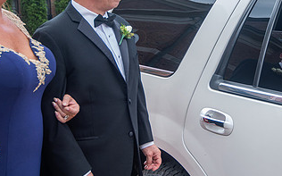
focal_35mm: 64
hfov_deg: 31.6
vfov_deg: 20.2
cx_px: 202
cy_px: 60
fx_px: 492
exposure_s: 1/500
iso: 400
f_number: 4
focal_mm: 31
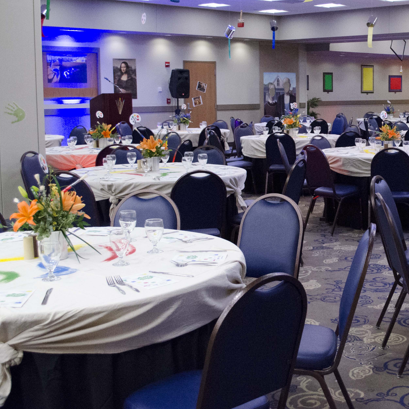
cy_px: 171
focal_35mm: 55
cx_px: 345
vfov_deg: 31.0
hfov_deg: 30.1
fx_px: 735
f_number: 4.5
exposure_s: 1/30
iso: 2500
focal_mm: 22
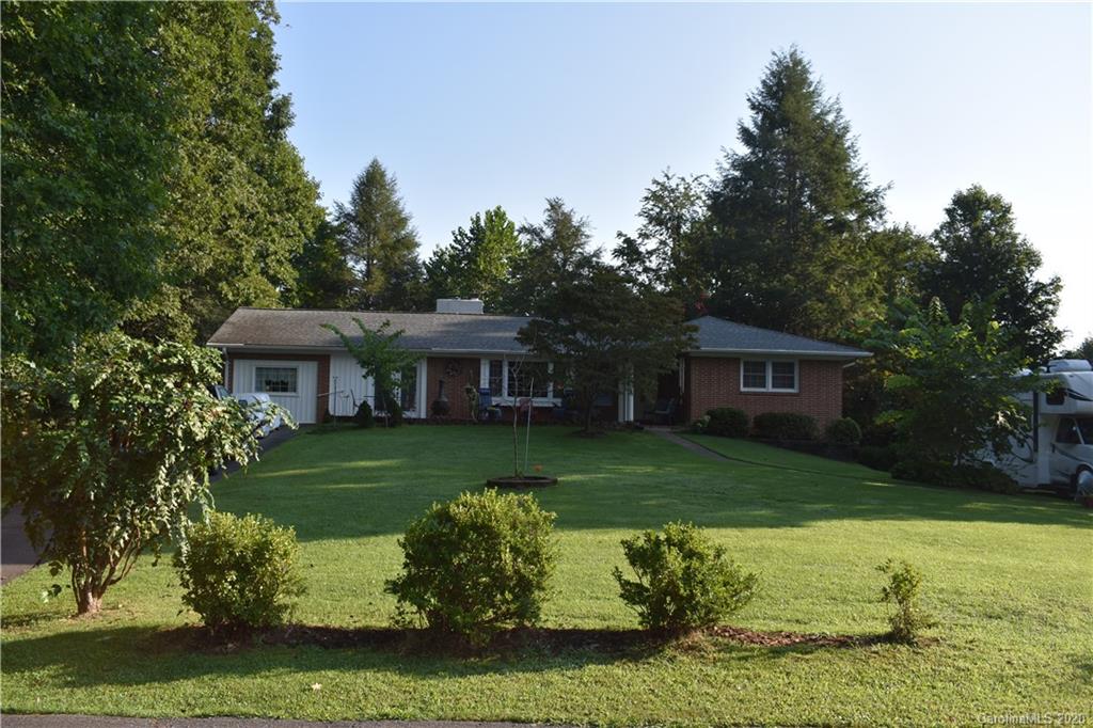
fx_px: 956
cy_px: 364
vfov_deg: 41.7
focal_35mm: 32
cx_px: 546
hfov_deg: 59.5
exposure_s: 1/200
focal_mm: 21
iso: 100
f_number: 8
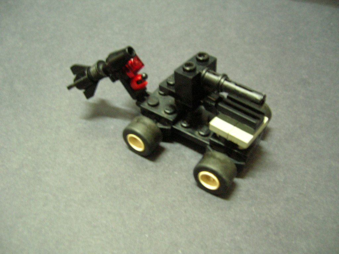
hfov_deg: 54.0
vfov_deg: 41.8
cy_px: 127
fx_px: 333
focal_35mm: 34
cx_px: 170
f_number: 2.9
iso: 200
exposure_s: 1.18
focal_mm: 5.7
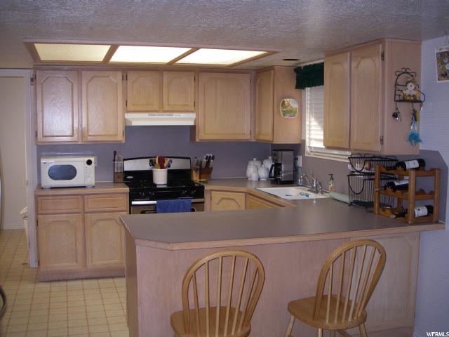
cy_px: 168
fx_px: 493
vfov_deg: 37.7
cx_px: 224
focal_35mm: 38
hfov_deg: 49.0
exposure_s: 1/40
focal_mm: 6.3
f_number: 3.3
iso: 160
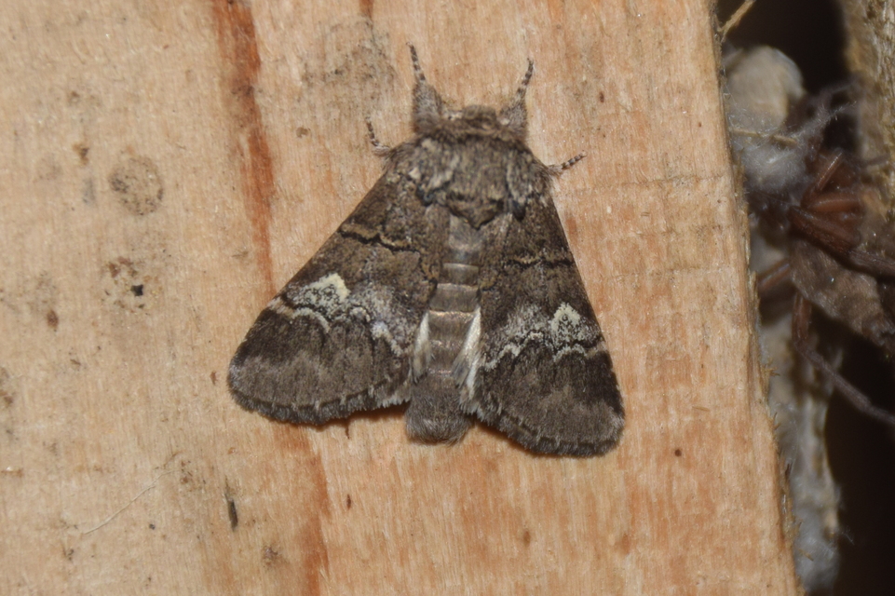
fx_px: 4548
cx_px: 448
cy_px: 298
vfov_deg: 7.5
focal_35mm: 183
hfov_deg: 11.2
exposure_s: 1/60
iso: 320
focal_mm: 122
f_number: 7.1
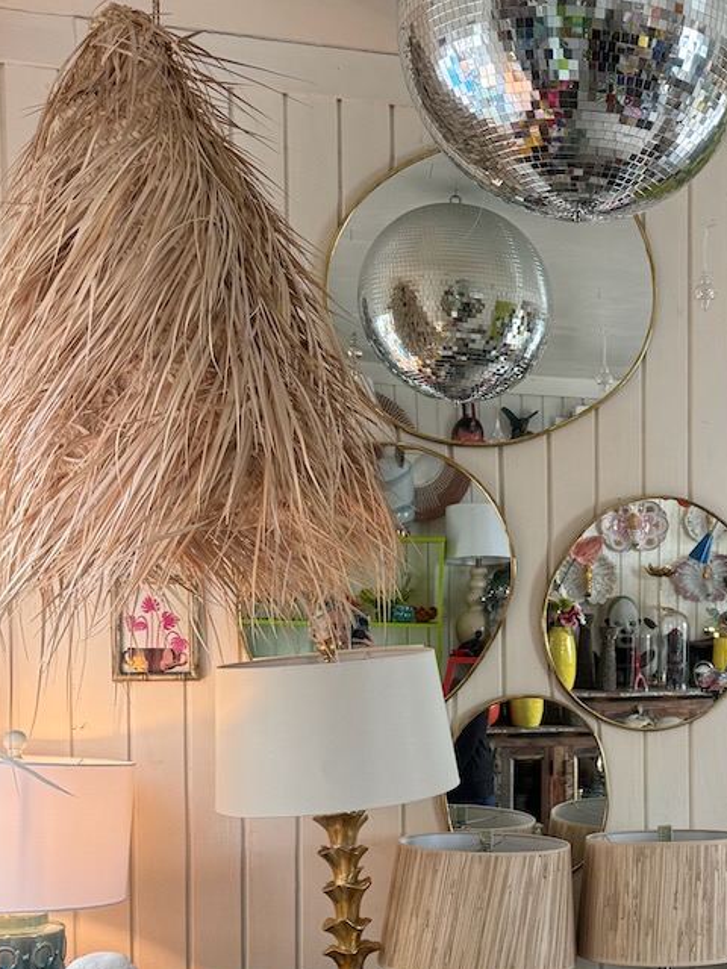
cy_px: 699
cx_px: 689
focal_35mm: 48
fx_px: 1344
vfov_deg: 38.8
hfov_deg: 28.8
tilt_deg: -1.1
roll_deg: +0.2
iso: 160
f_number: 1.78
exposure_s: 1/120
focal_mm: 6.86
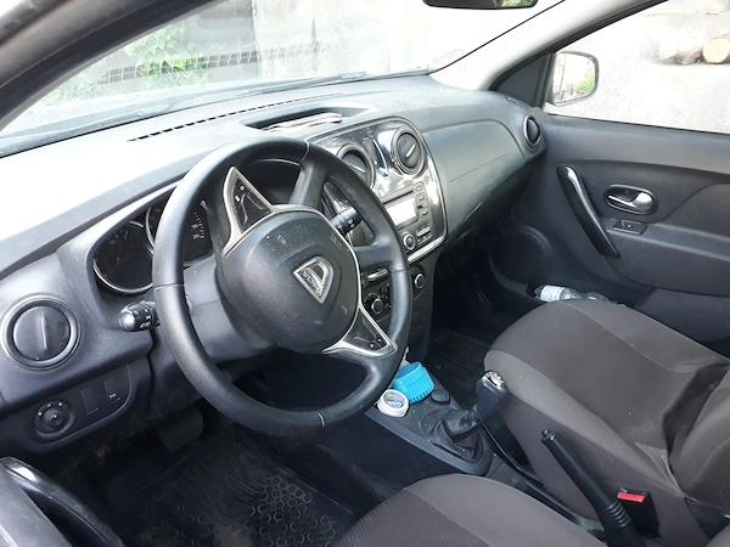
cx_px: 365
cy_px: 274
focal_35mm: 27
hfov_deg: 65.3
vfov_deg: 51.4
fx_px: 569
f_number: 1.7
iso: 160
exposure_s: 1/25
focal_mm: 3.71
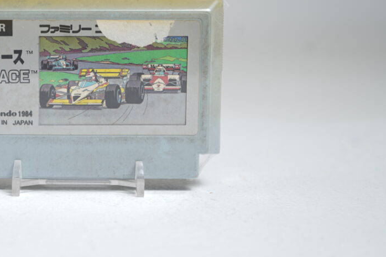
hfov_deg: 23.3
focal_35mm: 86
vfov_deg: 15.8
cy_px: 83
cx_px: 78
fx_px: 922
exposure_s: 1/8
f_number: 5
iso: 64
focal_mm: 50
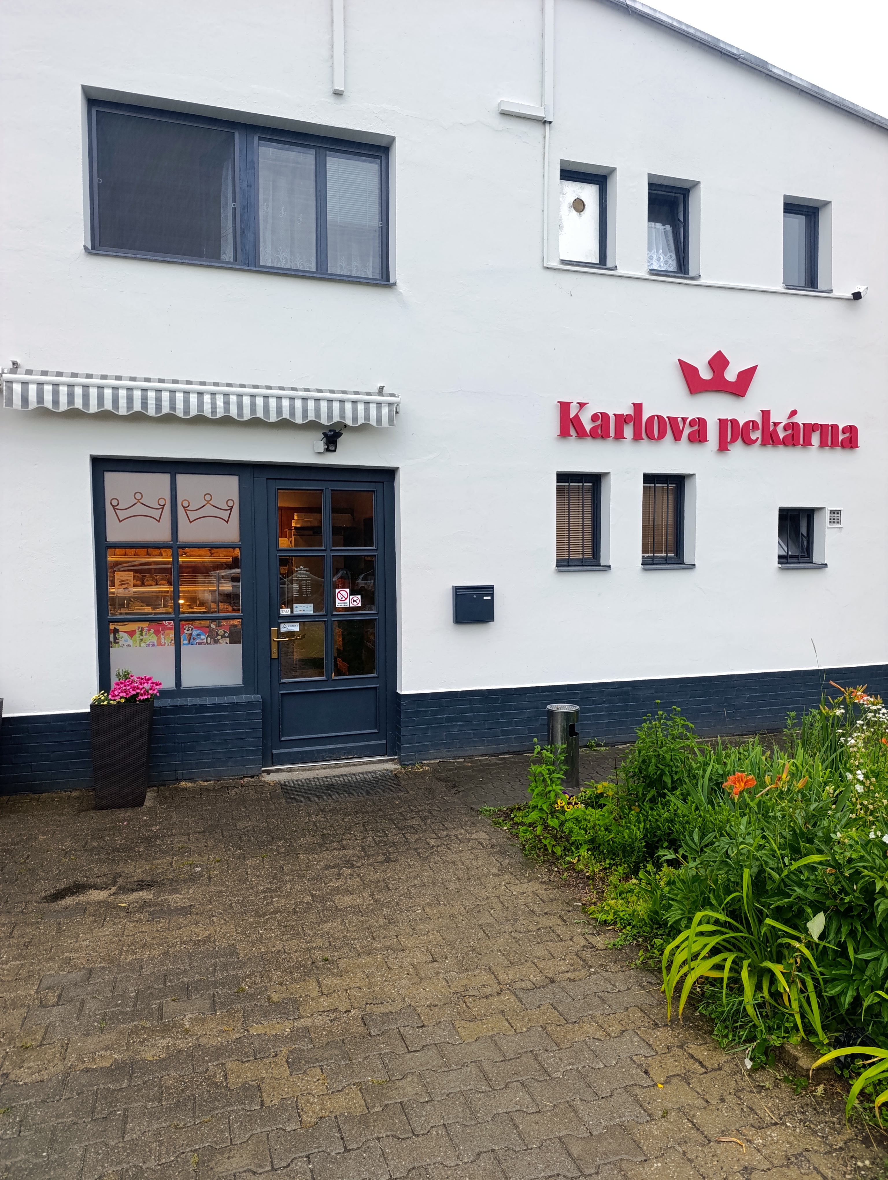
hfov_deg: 59.0
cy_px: 590
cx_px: 444
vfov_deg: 73.8
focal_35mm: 23
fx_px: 785
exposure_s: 1/100
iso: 64
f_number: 1.6
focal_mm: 6.14
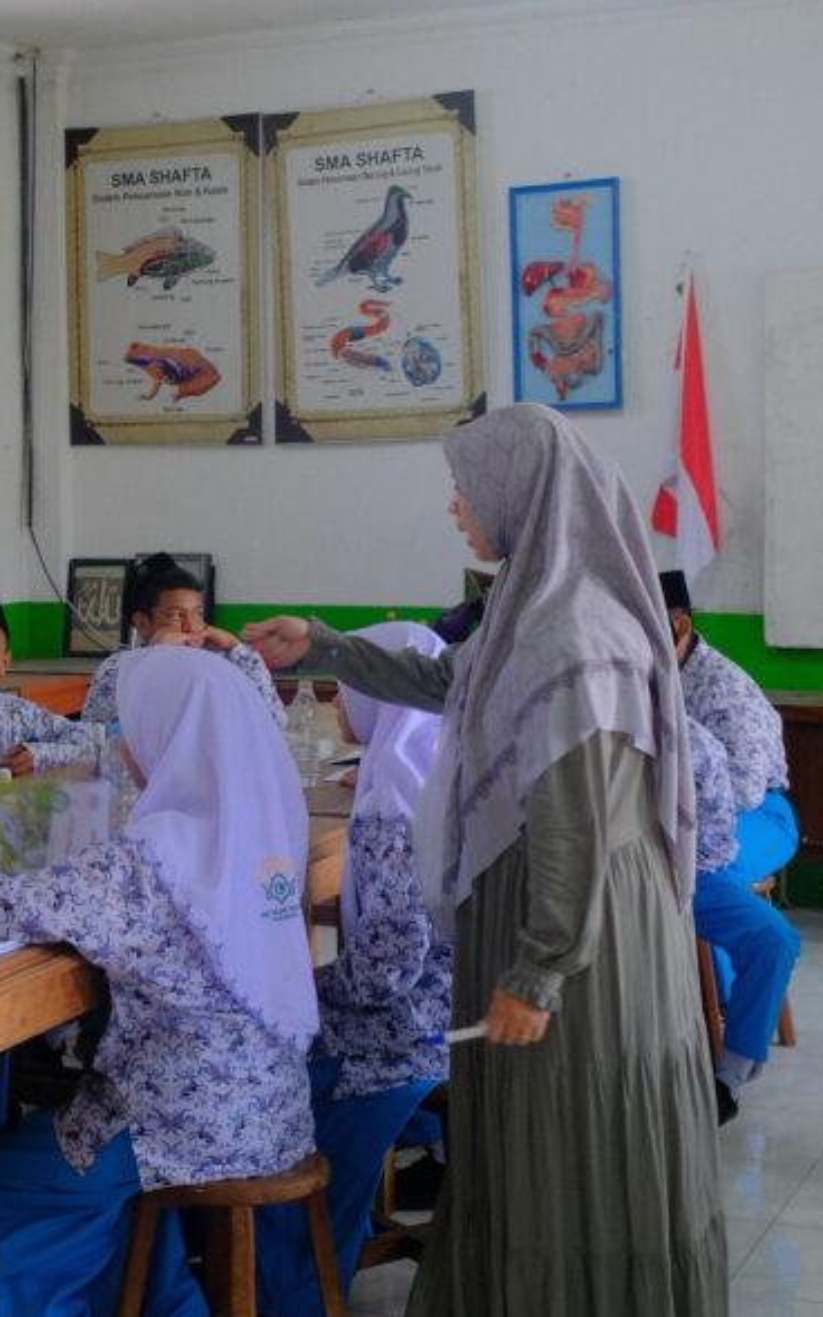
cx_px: 97
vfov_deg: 32.9
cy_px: 552
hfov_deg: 20.6
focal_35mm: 62
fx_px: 2226
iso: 800
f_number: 4.5
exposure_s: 1/20
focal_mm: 23.3
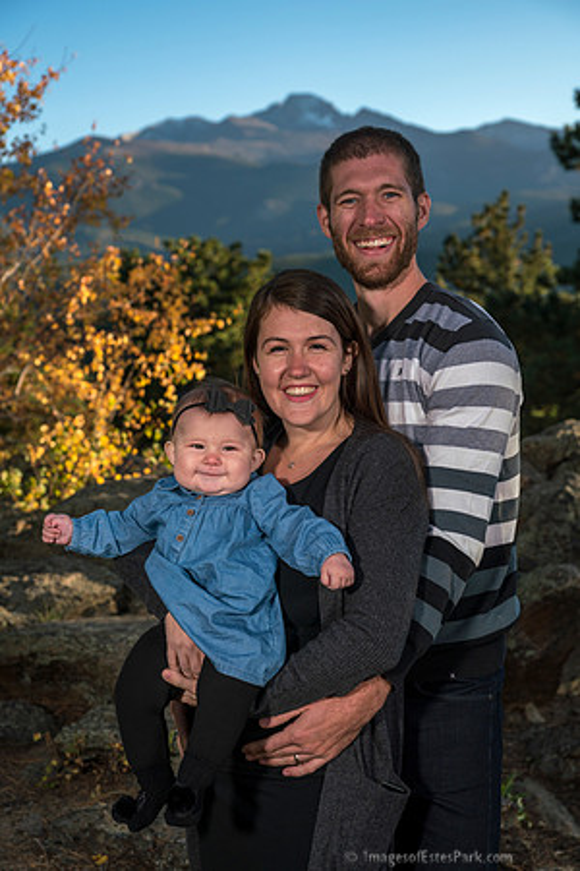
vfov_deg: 36.2
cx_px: 290
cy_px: 436
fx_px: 1329
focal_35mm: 55
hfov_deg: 24.6
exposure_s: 1/320
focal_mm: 55
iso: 100
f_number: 5
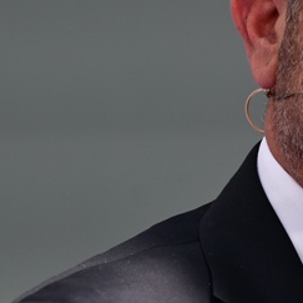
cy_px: 251
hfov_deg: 2.1
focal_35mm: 838
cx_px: 564
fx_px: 8299
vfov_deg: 2.1
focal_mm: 200
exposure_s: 1/400
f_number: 7.1
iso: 400
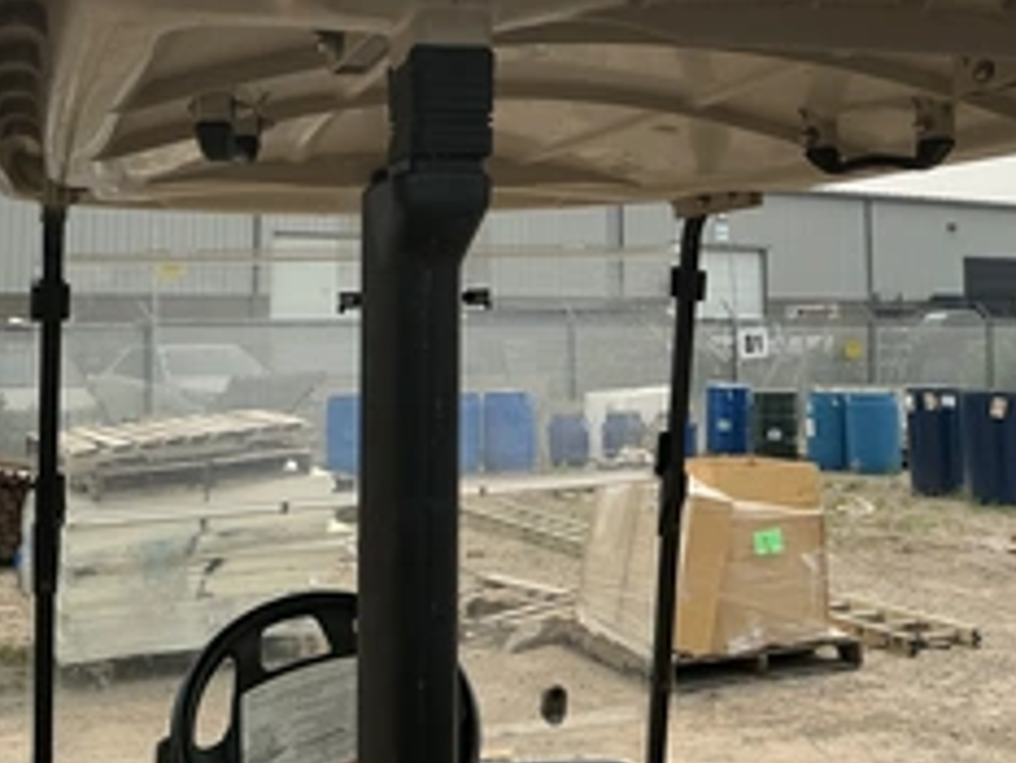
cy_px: 157
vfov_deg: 29.6
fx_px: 1410
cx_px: 589
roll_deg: +0.4
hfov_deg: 39.5
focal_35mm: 48
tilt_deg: +8.0
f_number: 1.8
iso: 25
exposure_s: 1/3534
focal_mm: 3
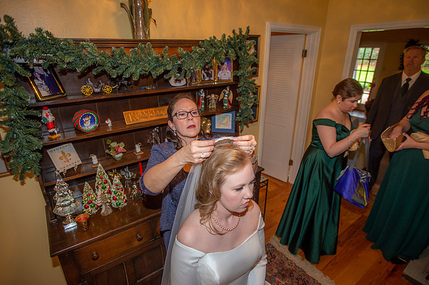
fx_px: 238
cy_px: 142
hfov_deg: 84.0
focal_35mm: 20
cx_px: 214
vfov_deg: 61.9
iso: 1250
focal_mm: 20
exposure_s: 1/100
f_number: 3.2
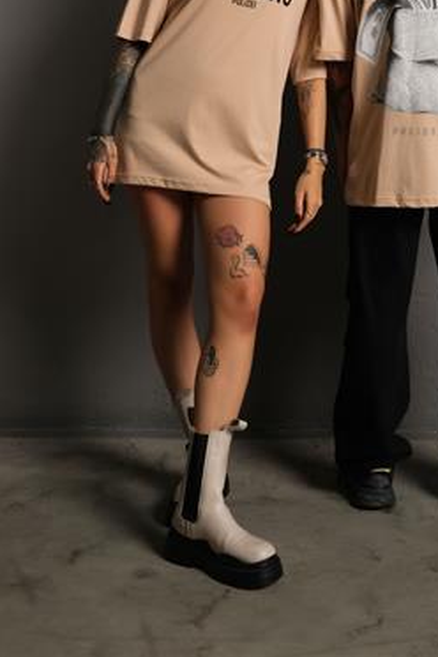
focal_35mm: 55
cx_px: 341
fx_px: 1004
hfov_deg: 24.3
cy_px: 142
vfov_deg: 35.2
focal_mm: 23.3
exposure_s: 1/160
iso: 160
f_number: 5
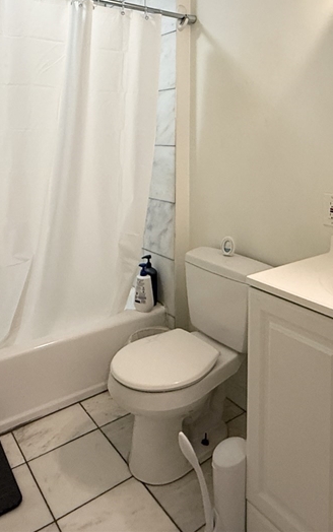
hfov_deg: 43.1
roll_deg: +0.1
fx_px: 421
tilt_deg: -1.5
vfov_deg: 61.5
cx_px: 185
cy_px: 143
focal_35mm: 29
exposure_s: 1/120
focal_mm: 2.22
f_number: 2.2
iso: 320
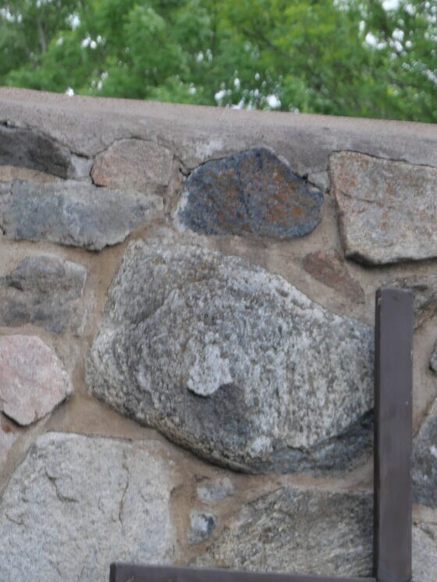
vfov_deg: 7.5
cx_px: 612
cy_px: 943
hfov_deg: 5.7
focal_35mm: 257
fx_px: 4327
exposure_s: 1/160
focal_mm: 34
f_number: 5.6
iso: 200
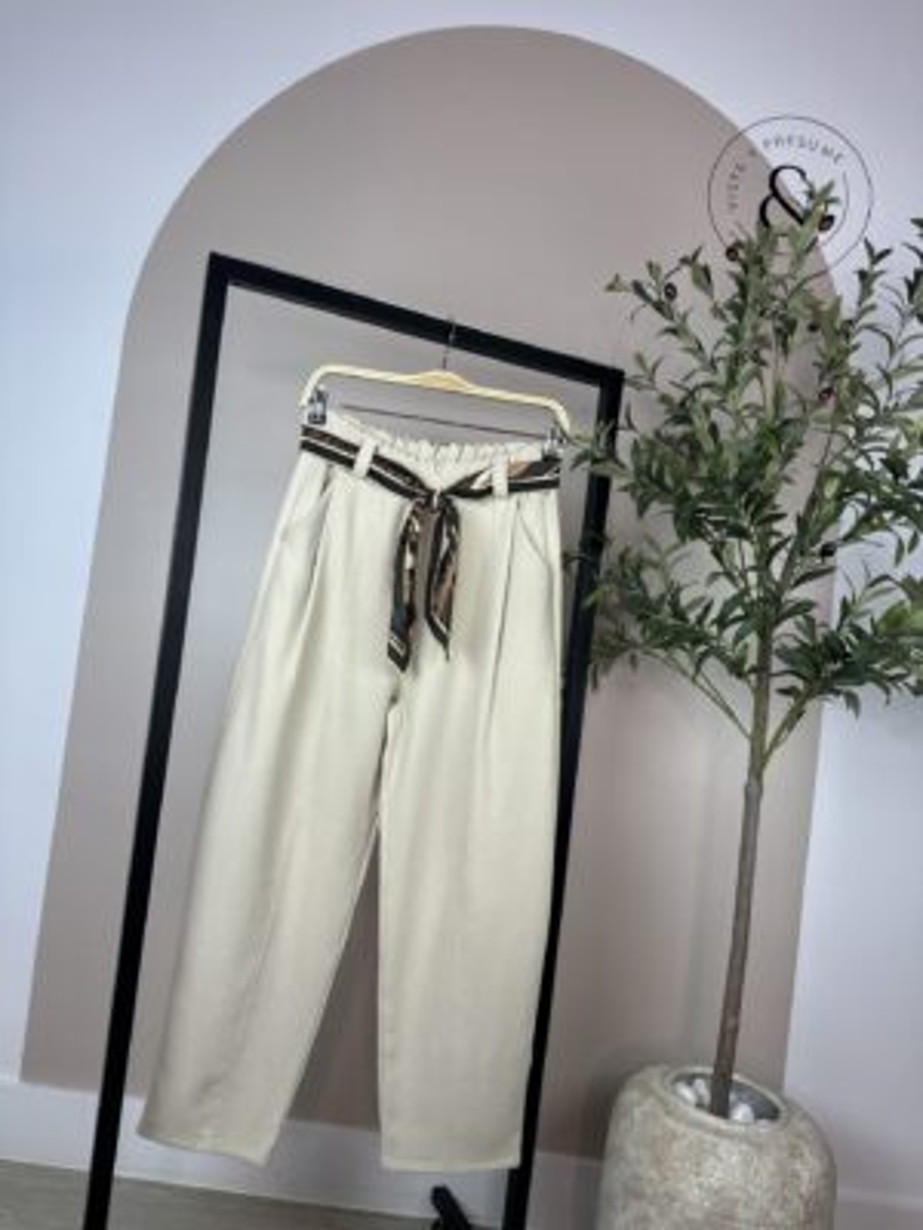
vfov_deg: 71.6
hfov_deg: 56.8
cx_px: 462
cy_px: 615
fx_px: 853
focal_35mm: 24
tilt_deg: +3.2
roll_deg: -8.1
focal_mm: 6.86
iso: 100
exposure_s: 1/100
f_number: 1.78
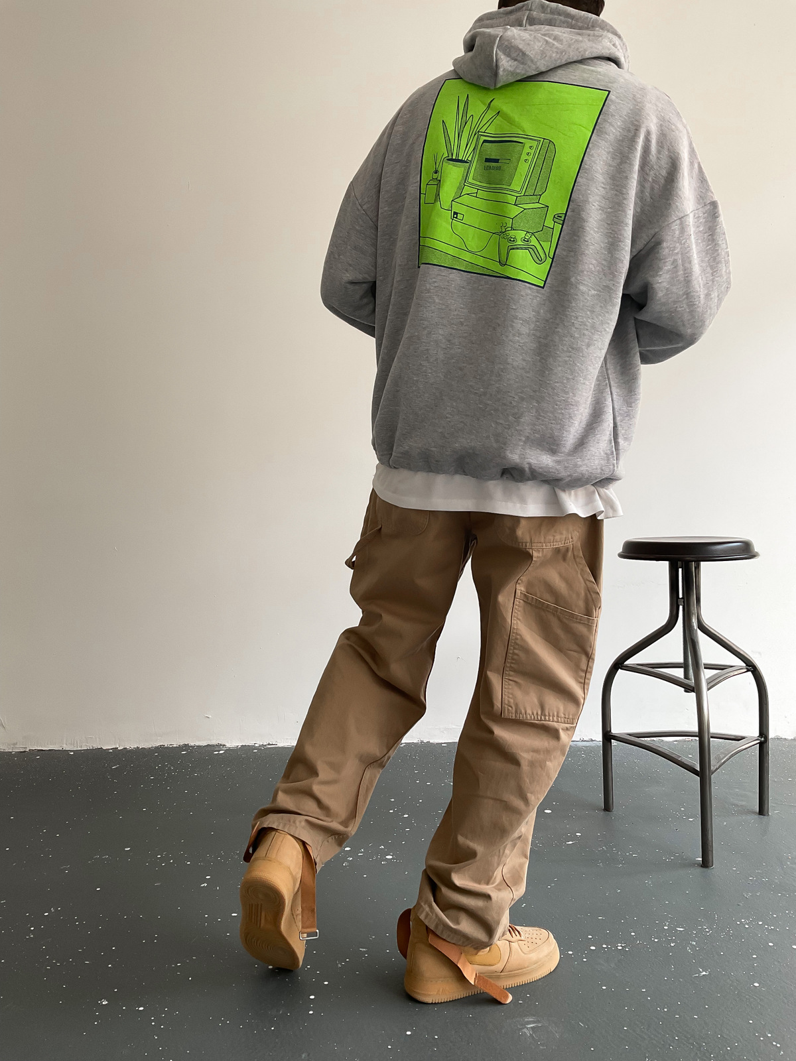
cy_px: 530
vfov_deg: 61.7
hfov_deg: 48.2
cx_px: 398
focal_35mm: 29
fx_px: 889
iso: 40
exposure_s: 1/120
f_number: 1.8
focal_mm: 3
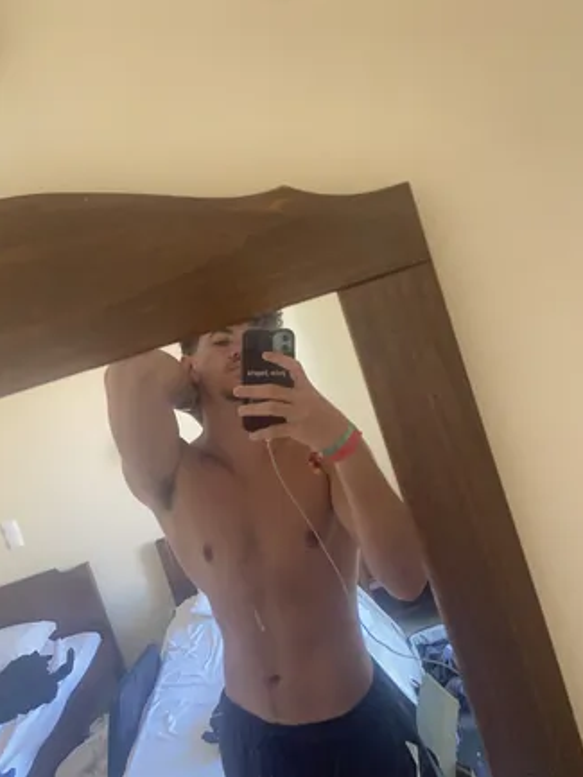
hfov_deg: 51.4
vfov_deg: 65.3
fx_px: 606
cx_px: 300
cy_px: 375
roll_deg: +18.1
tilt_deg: -3.8
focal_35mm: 27
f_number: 1.8
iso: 400
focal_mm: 4.25
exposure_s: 1/60
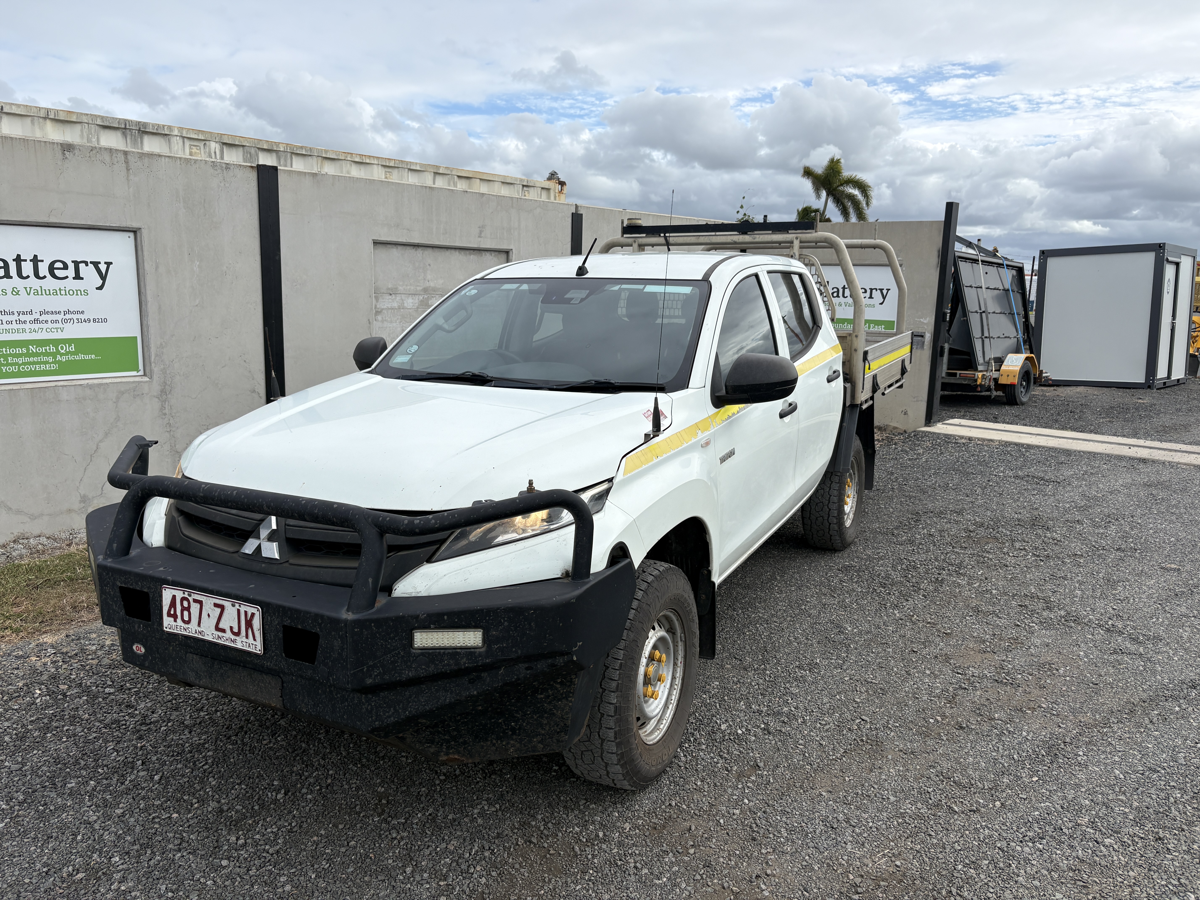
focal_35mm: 26
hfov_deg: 67.3
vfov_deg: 53.1
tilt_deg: -9.6
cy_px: 450
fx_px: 901
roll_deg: -1.7
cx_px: 600
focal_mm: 5.96
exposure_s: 1/3279
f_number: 1.6
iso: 50
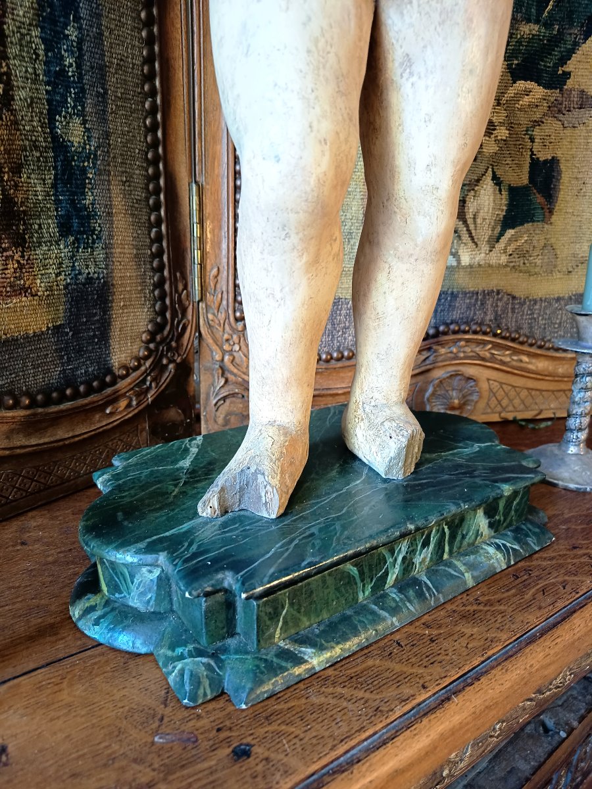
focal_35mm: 24
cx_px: 296
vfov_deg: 71.6
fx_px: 547
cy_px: 394
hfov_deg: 56.8
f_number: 1.7
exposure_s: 1/20
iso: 1258
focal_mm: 5.24
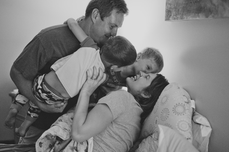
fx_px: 254
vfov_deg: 33.3
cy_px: 84
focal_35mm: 40
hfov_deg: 48.5
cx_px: 111
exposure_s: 1/200
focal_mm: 35
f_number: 1.4
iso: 4000
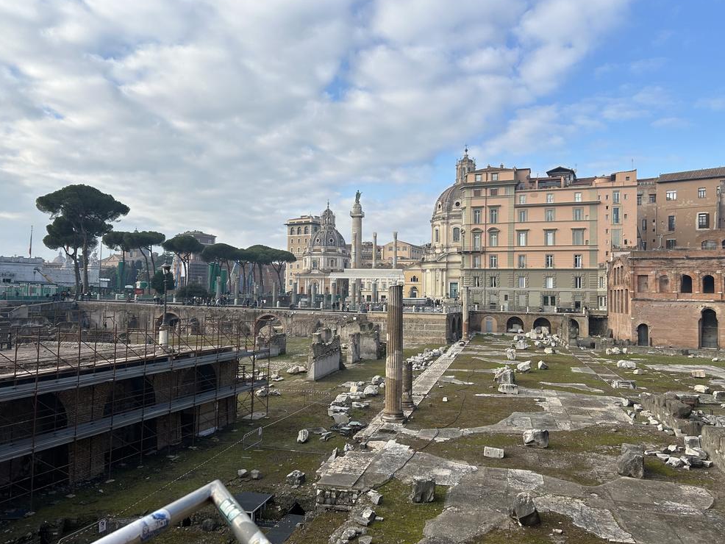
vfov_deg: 51.4
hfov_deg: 65.3
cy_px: 274
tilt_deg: +1.2
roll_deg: -1.5
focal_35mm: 27
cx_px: 372
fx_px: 566
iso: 50
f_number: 1.5
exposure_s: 1/2457
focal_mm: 5.7
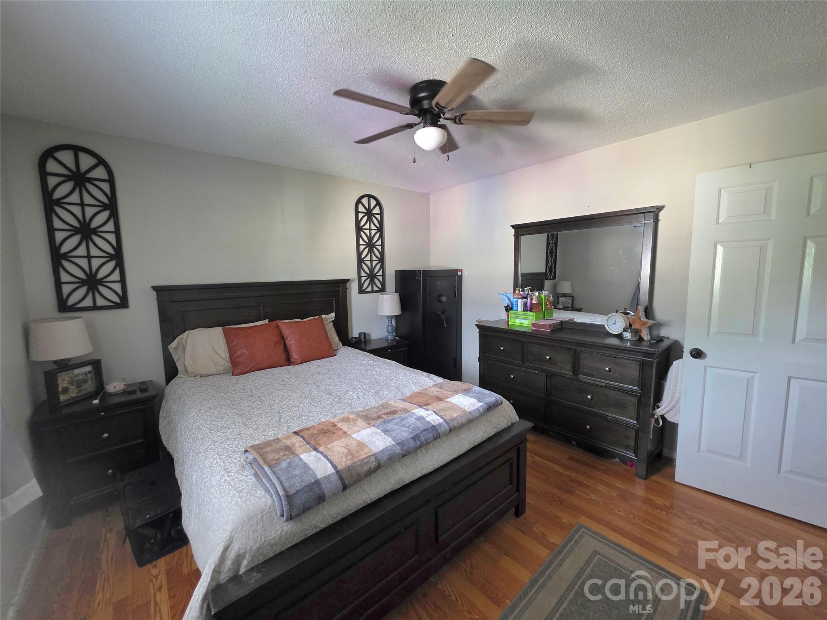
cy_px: 310
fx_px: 311
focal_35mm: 13
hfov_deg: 106.2
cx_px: 414
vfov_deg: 89.9
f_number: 1.9
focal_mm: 2.2
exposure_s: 1/60.2
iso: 640
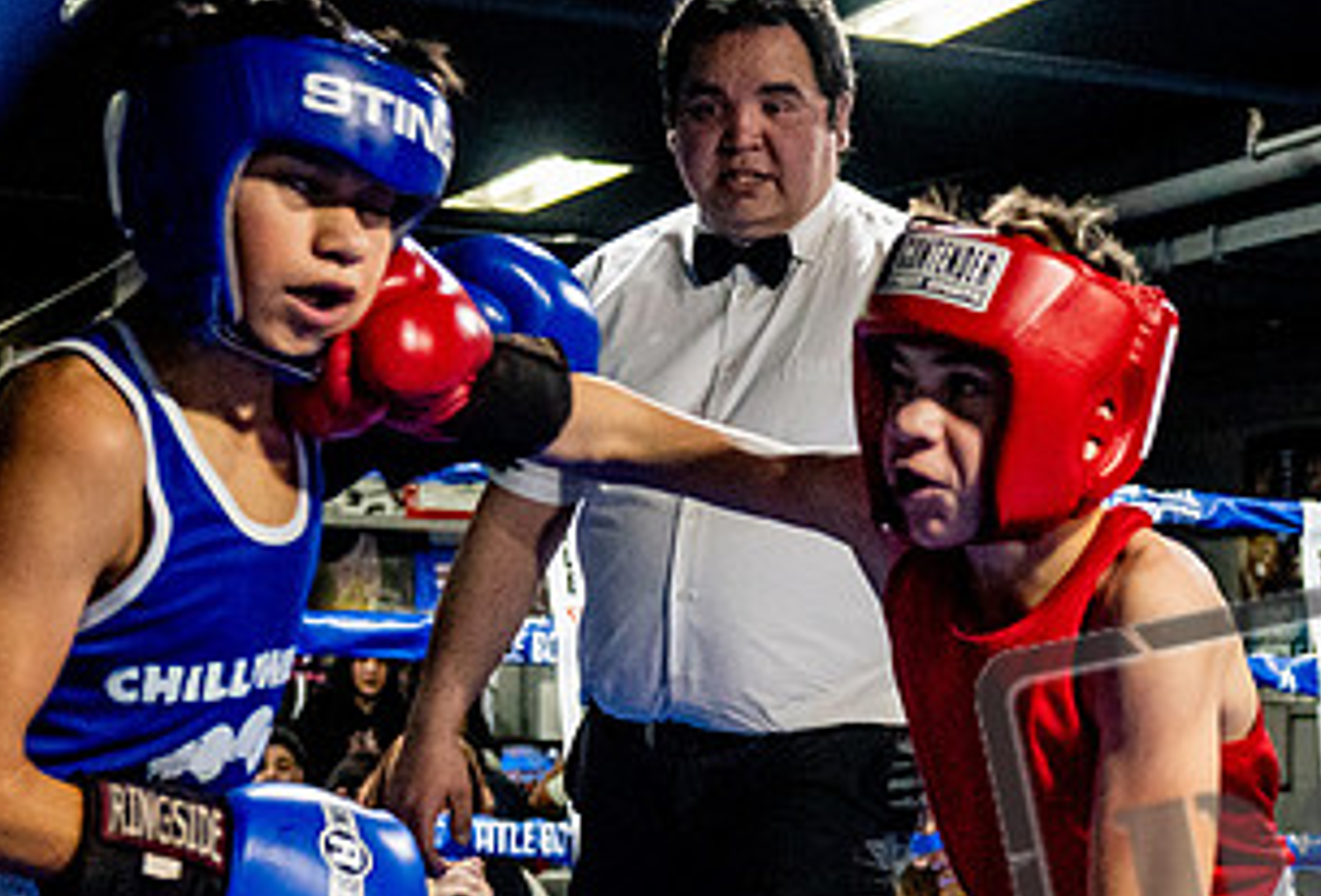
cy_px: 775
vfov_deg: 13.9
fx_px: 3653
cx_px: 1156
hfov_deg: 20.1
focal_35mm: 99
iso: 5000
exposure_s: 1/1000
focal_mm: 30
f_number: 2.8
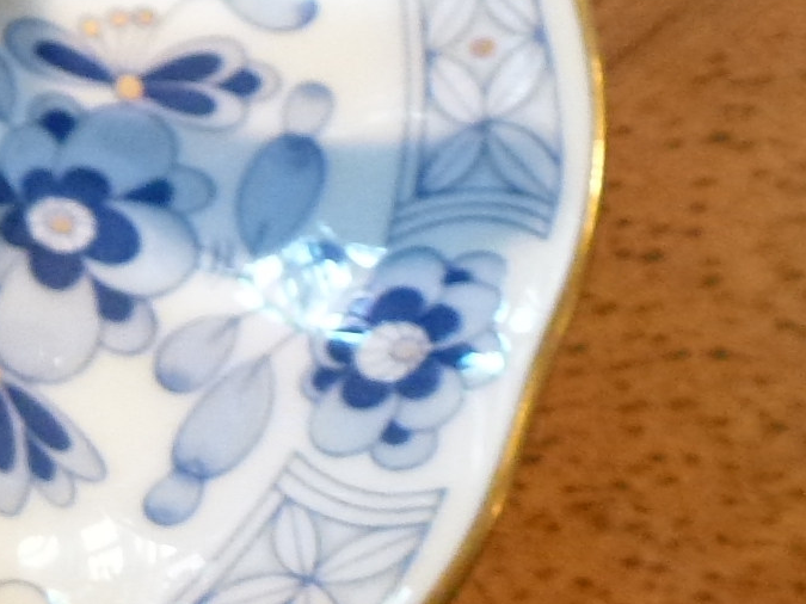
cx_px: -549
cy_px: -90
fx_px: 2118
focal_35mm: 91
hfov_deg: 18.1
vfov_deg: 15.7
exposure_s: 1/50
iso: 400
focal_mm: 4.3
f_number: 3.3
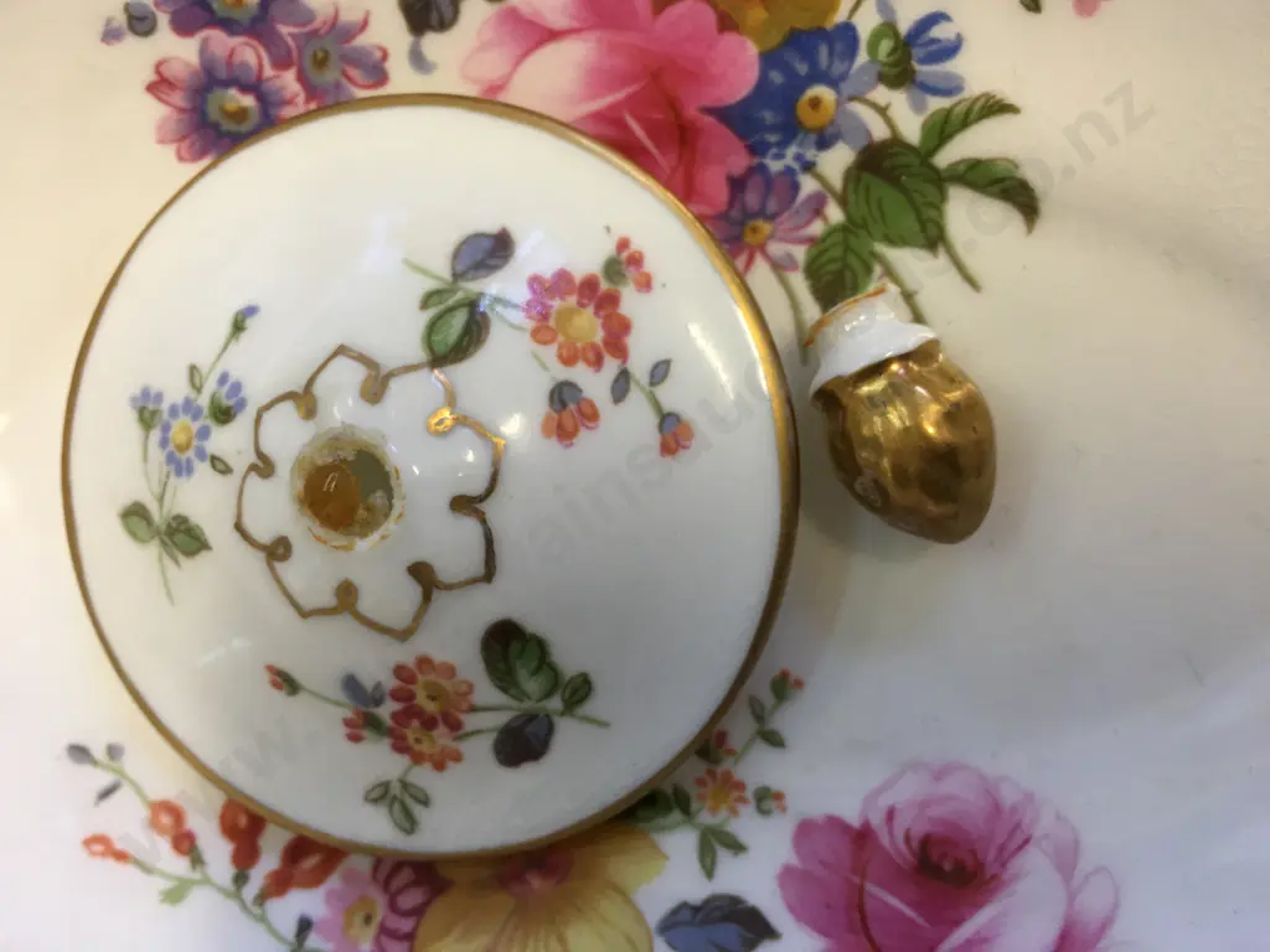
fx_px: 1064
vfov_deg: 48.2
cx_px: 635
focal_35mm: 29
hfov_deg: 61.7
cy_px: 476
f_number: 2.2
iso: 40
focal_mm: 4.15
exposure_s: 1/17
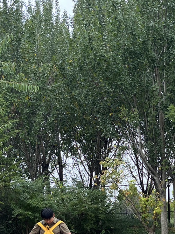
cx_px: 168
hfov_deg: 18.5
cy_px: 242
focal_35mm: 78
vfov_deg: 23.8
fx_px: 526
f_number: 1.6
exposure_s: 1/280
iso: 50
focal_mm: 5.1
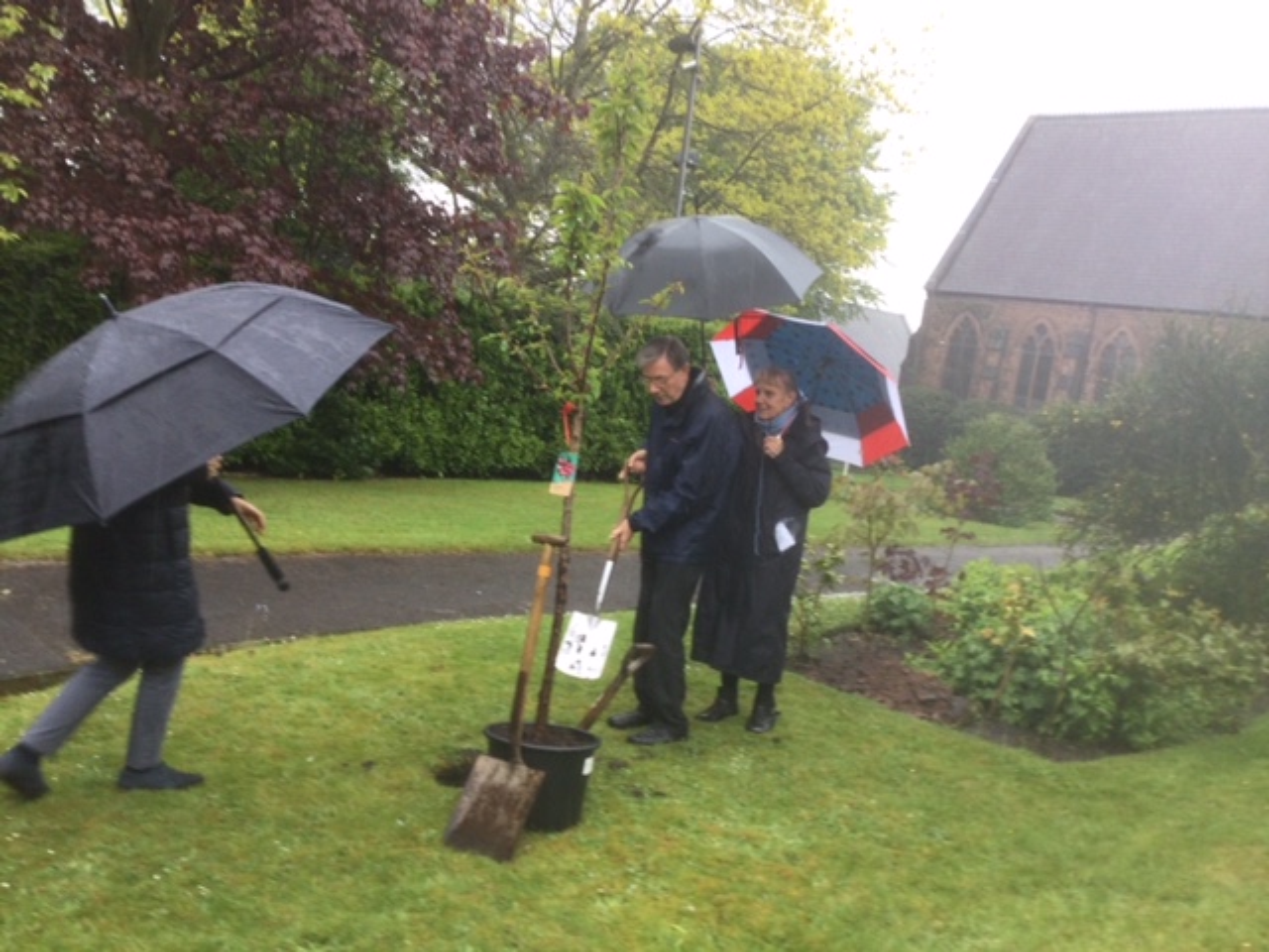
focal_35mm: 31
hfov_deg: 58.4
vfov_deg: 45.4
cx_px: 634
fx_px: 1136
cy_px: 476
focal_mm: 3.3
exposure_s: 1/100
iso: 40
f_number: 2.4
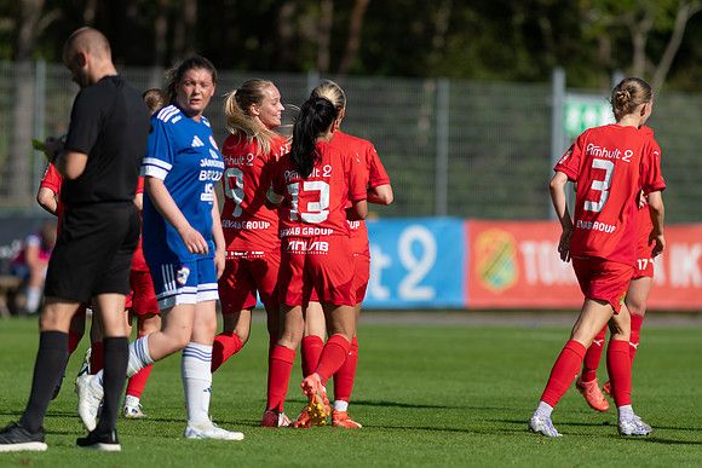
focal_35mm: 450
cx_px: 351
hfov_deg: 4.6
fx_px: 8777
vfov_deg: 3.1
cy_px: 234
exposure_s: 1/3200
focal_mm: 300
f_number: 3.2
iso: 100
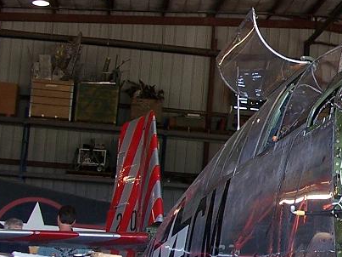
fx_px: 988
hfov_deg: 18.5
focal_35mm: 100
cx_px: 422
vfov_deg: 14.8
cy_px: 130
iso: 80
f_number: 2.8
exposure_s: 1/60
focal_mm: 6
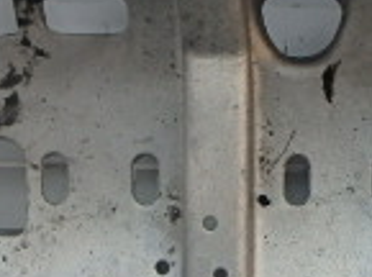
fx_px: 997
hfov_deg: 20.2
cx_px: 403
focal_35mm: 93
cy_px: 169
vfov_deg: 15.8
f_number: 3.5
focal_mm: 3.7
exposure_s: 1/30
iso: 200
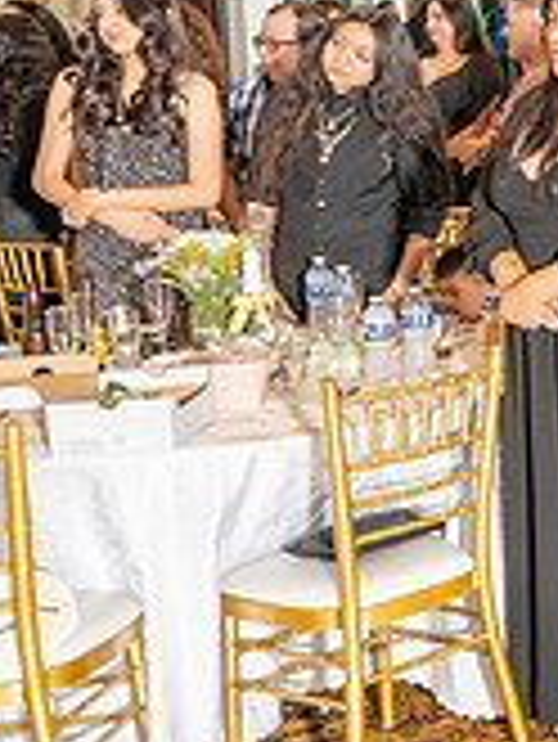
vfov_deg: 24.0
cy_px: 227
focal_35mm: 81
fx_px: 1739
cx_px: 1287
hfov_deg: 13.8
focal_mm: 24
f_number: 4.5
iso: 500
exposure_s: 1/200
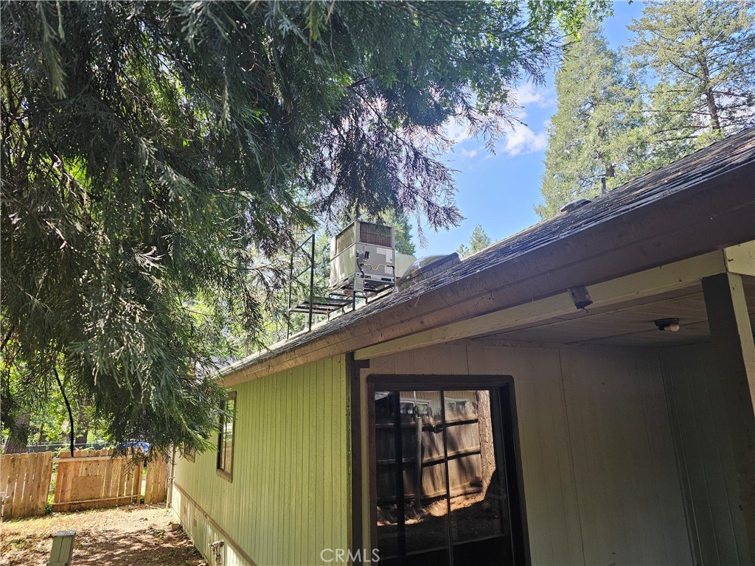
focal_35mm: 23
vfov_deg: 58.9
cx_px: 378
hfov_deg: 73.9
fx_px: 502
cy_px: 283
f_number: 1.7
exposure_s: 1/180
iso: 40
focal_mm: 6.3
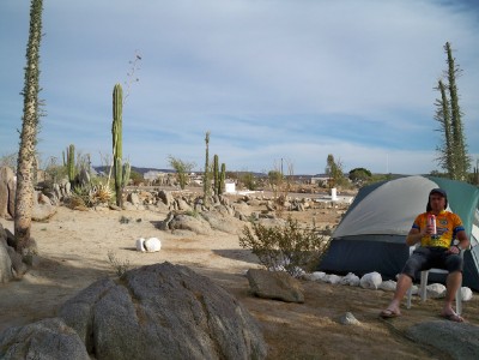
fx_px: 484
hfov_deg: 52.6
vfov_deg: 40.7
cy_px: 180
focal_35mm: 35
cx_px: 240
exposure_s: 1/640
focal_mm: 6.3
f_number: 4.7
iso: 64
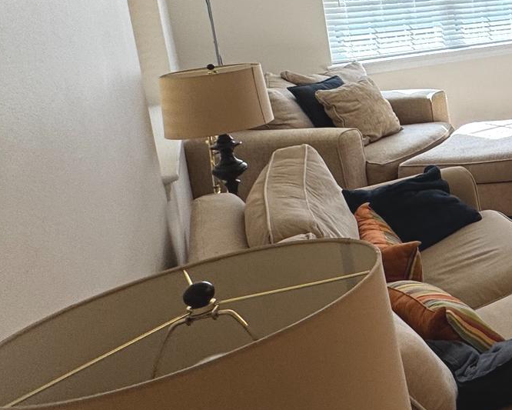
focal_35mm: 42
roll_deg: +2.6
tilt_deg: -8.8
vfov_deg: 34.0
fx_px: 637
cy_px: 50
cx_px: 755
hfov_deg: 29.0
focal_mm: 2.22
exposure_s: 1/120
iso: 64
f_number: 2.2
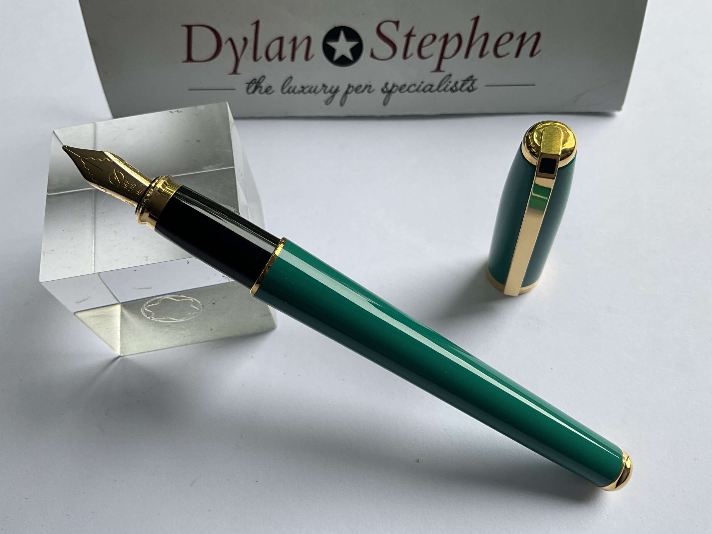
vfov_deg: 48.2
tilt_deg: -62.0
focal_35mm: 29
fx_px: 596
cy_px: 267
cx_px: 356
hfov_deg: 61.7
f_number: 1.8
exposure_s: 1/122
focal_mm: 3
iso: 20
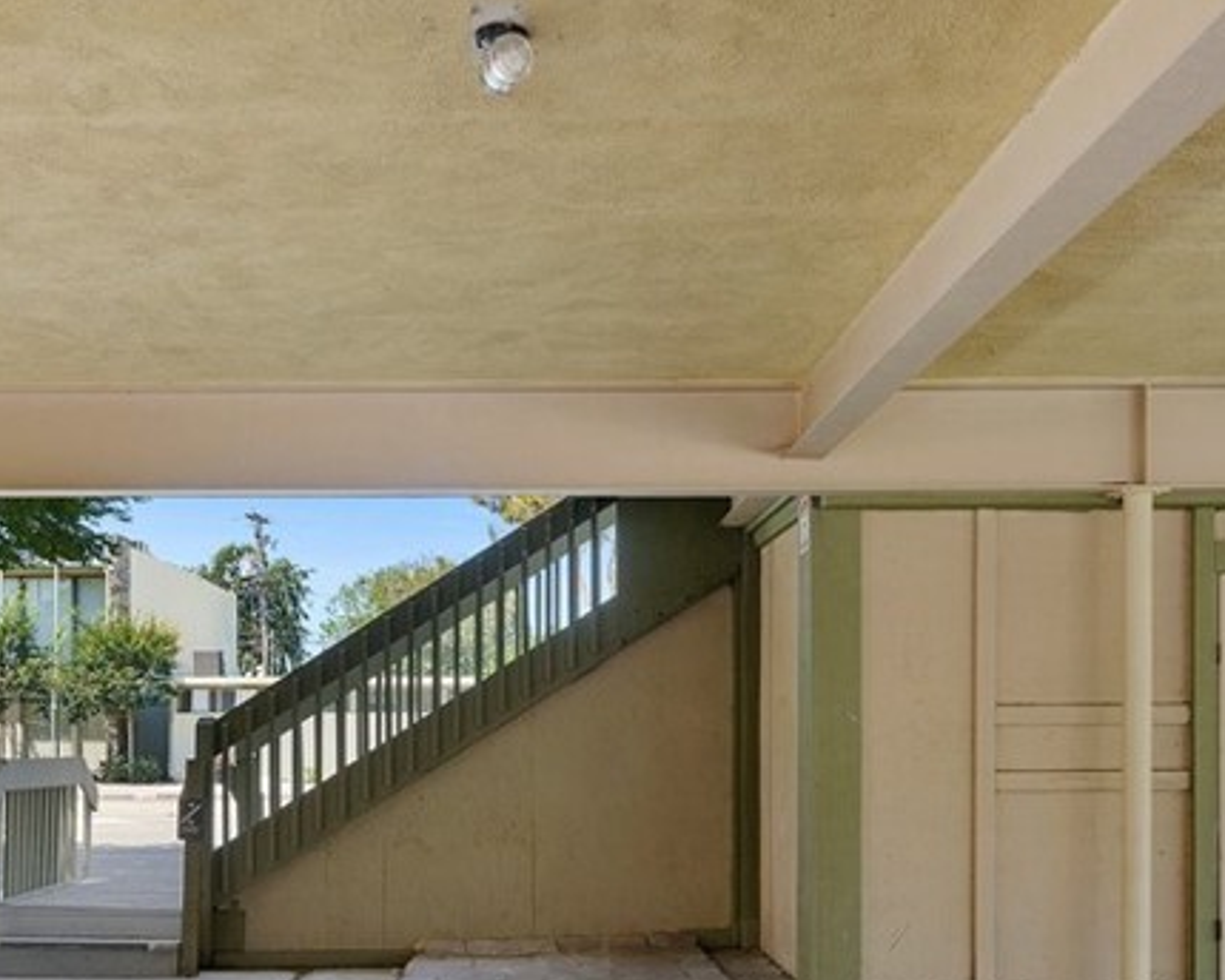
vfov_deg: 38.5
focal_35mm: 38
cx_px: 473
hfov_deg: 47.6
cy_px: 692
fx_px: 1378
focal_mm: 17
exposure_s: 1/50
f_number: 5
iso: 640
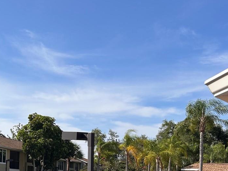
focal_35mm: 59
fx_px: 389
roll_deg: -1.7
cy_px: 161
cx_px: 22
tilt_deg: +2.9
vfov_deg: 24.0
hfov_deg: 31.2
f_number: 1.5
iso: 50
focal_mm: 5.7
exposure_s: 1/4274
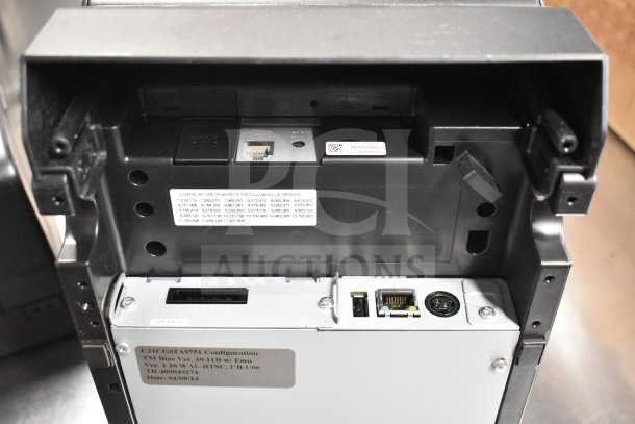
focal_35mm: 40
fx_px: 714
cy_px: 212
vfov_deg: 33.0
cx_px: 318
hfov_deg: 47.9
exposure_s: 1/40
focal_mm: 27
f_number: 4
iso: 7200
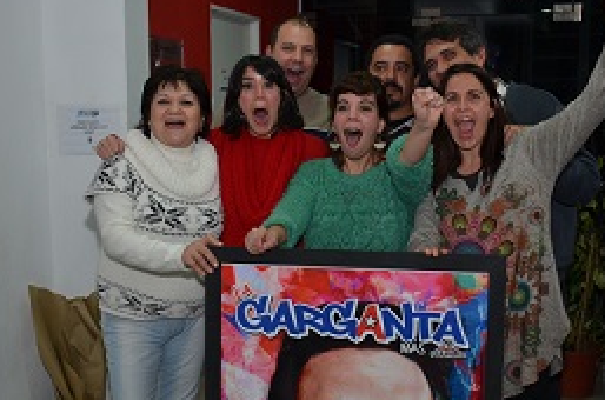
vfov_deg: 23.5
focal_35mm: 57
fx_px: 956
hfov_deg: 35.1
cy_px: 278
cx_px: 306
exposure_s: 1/50
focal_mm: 22
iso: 500
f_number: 5
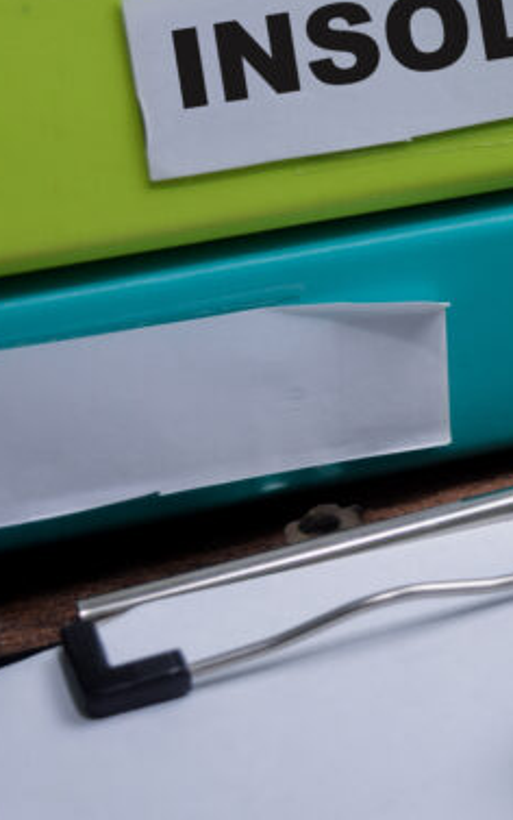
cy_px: 350
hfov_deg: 11.9
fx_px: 2436
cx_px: 474
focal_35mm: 109
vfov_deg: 19.1
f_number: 5.6
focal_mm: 35
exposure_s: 1/60
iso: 400
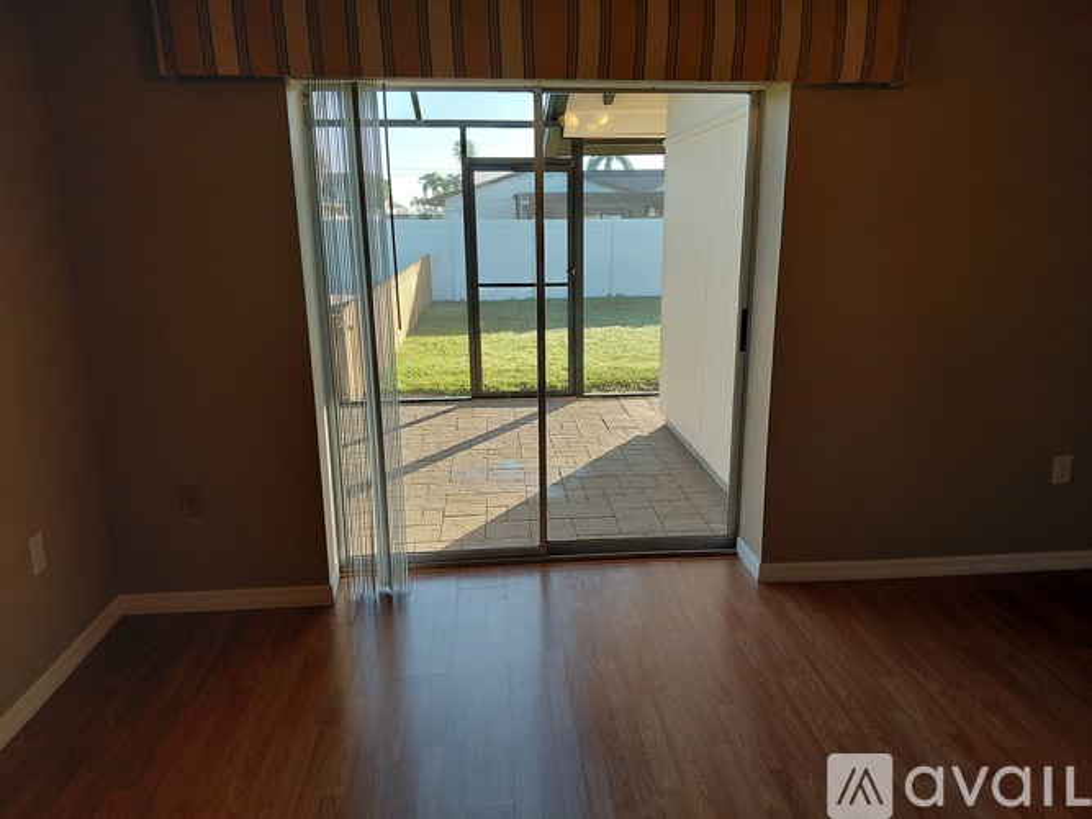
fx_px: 789
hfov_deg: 69.4
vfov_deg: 54.9
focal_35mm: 25
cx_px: 546
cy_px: 410
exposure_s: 1/221
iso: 50
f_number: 1.8
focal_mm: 4.69
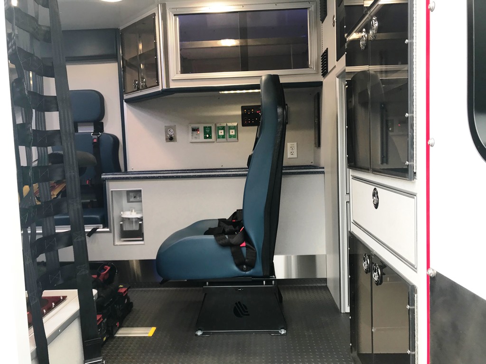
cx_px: 243
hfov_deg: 63.4
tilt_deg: -1.9
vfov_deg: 49.7
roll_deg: +2.4
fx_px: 393
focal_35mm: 28
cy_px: 182
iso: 32
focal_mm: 3.99
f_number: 1.8
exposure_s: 1/120
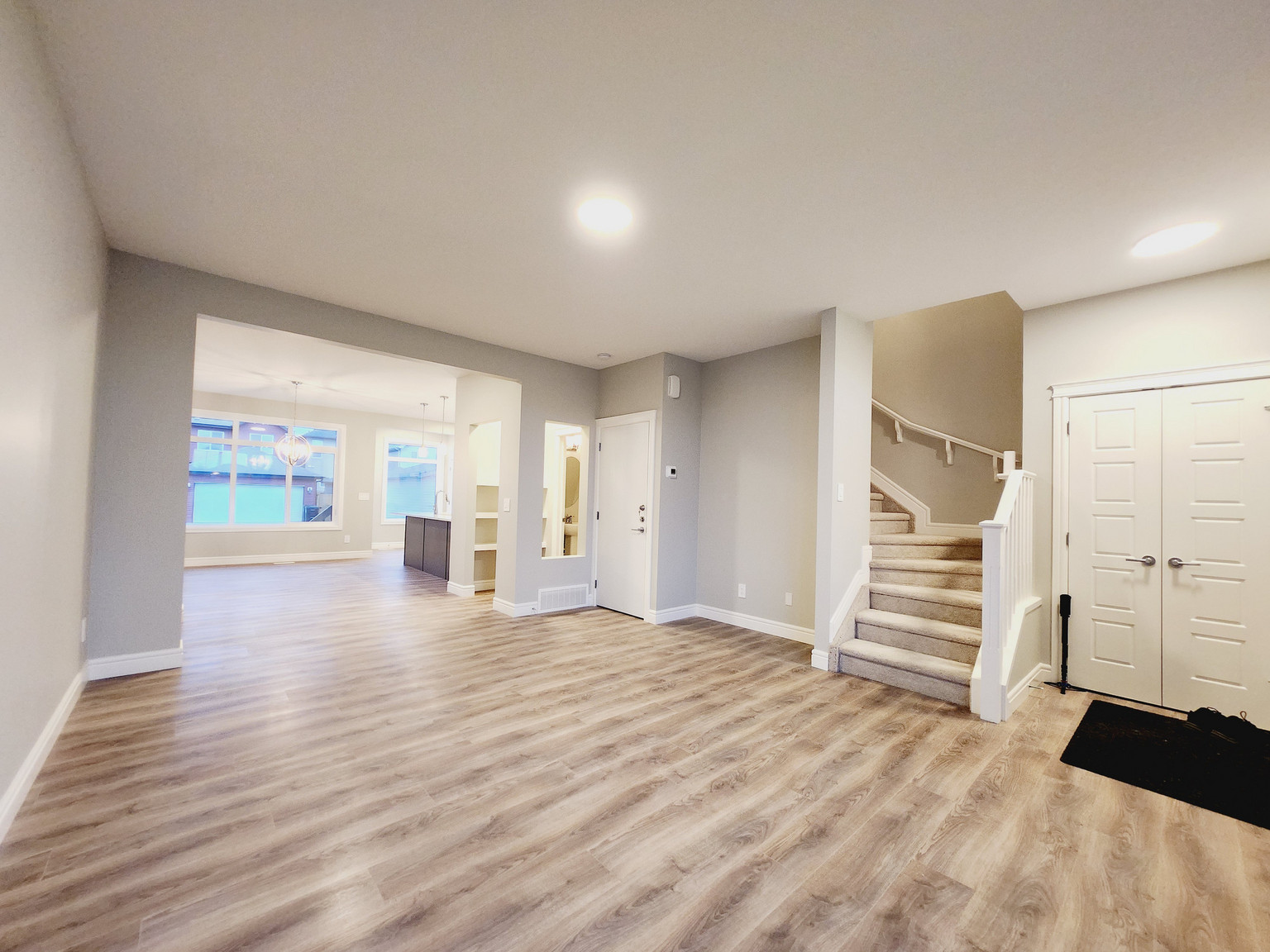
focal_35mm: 13
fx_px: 477
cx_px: 635
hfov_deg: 106.2
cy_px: 476
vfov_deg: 89.9
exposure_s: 1/60
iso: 200
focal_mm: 1.74
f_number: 2.2
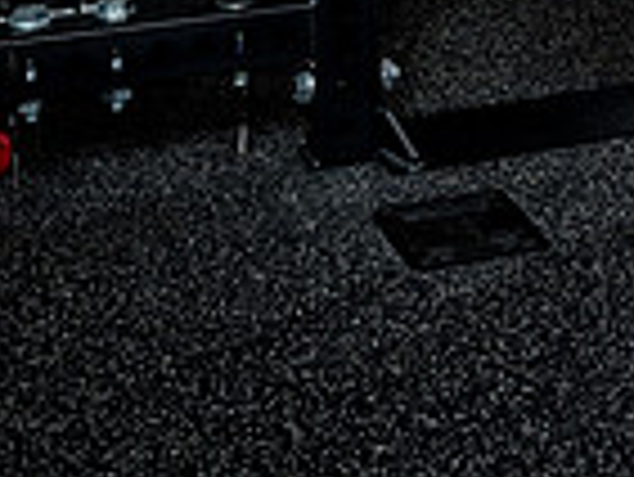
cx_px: 603
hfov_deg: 19.5
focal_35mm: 98
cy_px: -531
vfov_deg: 12.8
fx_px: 1796
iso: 640
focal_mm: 32
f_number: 9
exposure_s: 1/250
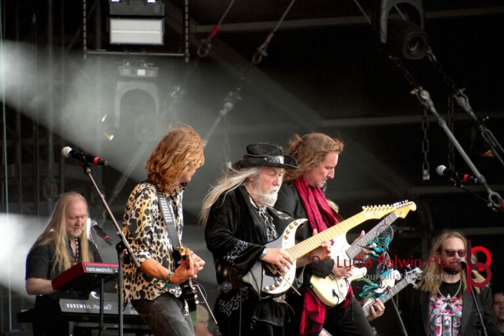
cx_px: 252
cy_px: 168
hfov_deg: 4.6
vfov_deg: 3.1
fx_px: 6300
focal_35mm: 450
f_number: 6.3
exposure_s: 1/500
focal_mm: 300
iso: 1600
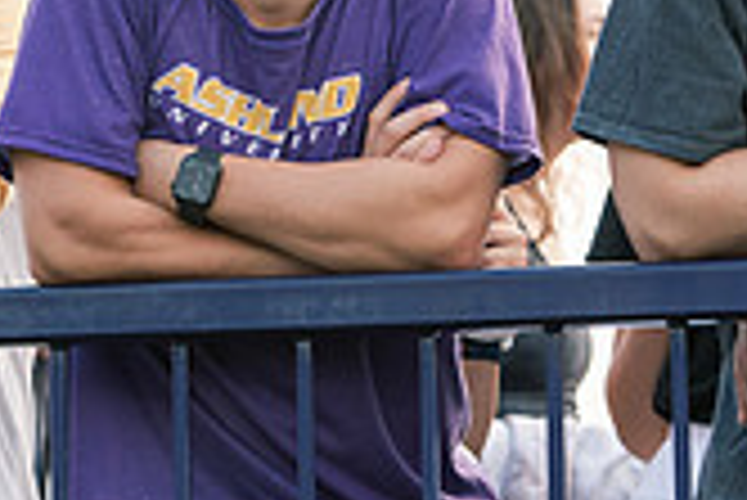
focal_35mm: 367
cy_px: 25
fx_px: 7622
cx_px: 166
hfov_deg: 5.6
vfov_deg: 3.8
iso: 800
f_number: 4.5
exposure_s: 1/500
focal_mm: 105
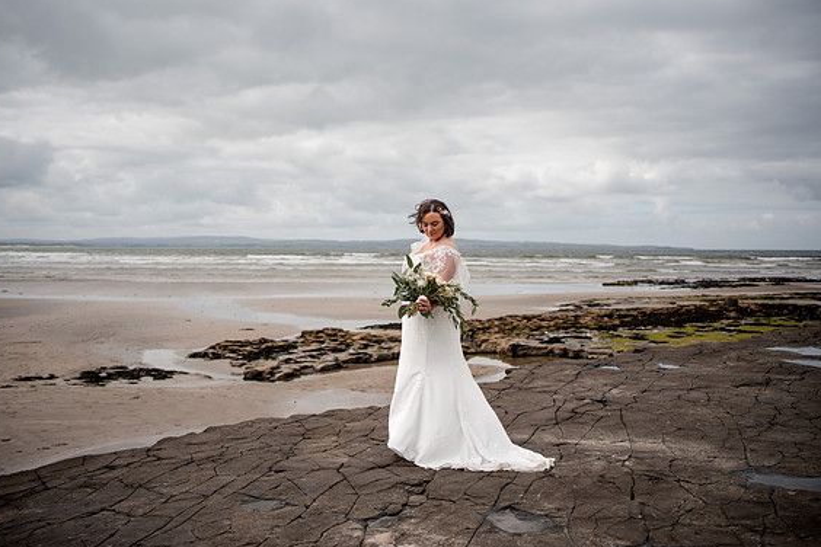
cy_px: 274
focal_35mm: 36
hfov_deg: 53.1
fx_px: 821
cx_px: 405
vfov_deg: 36.9
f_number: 1.8
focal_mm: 35
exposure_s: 1/8000
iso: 100
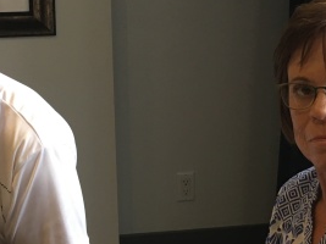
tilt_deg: -12.1
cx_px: 183
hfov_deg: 22.5
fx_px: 819
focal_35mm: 87
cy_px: 82
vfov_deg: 16.9
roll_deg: +0.1
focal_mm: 4.15
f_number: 2.2
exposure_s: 1/30
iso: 80
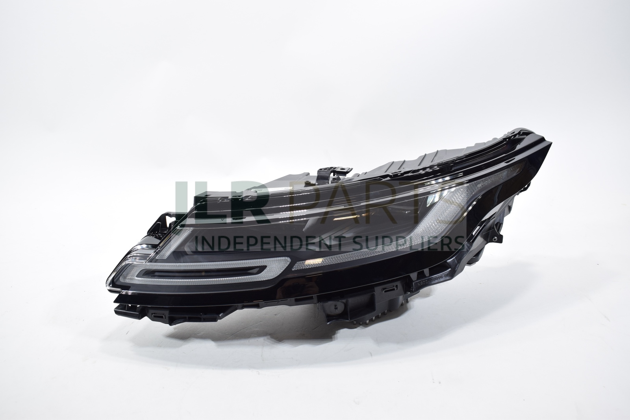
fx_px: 578
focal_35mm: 33
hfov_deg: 57.2
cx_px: 315
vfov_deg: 40.0
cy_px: 210
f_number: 5.6
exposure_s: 1/160
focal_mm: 22
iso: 400
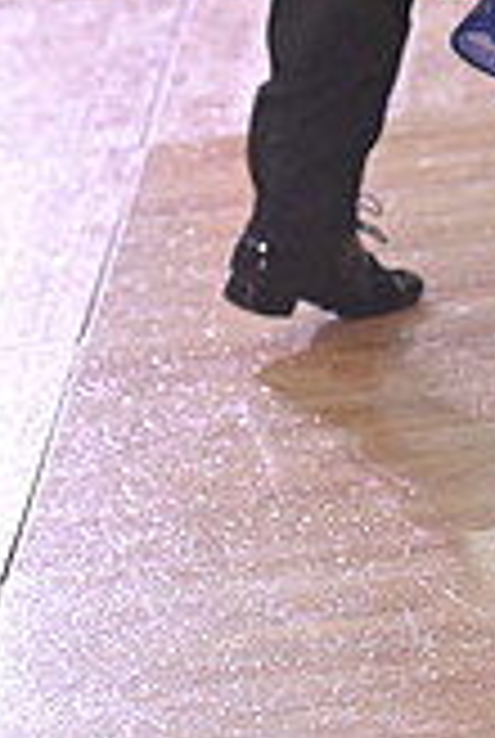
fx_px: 9057
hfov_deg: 3.1
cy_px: -558
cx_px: 493
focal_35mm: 441
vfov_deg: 4.6
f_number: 4.5
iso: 3200
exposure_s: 1/400
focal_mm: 125
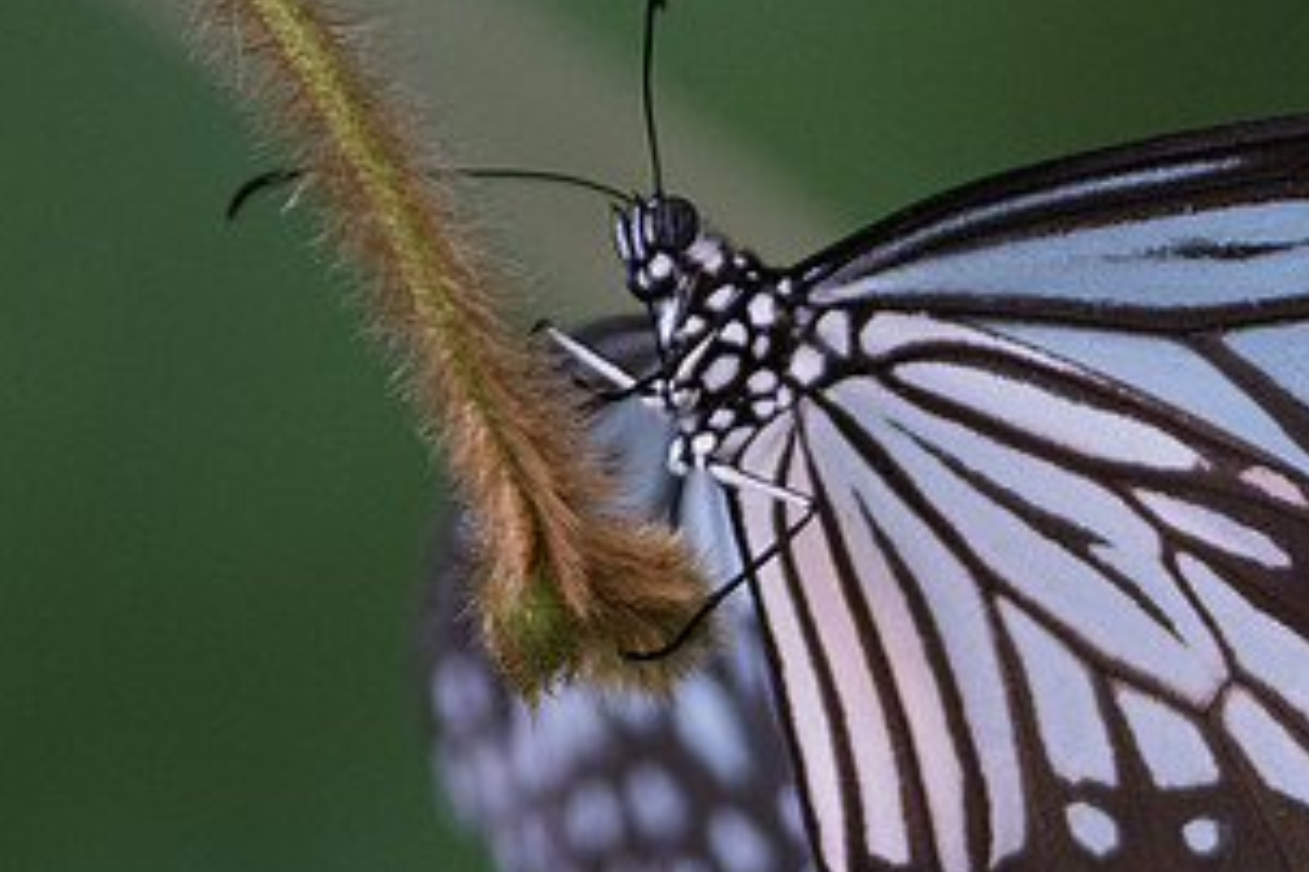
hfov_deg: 2.4
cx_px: 979
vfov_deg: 1.6
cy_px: 158
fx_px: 30614
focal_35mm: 842
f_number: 3.5
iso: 800
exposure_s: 1/400
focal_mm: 150
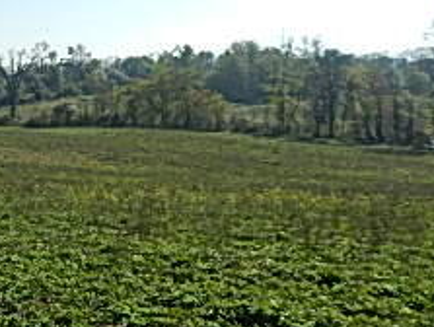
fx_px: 791
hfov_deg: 26.0
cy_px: 105
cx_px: -136
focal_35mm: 63
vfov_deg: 23.2
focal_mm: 4
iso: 125
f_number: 6
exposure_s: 1/640
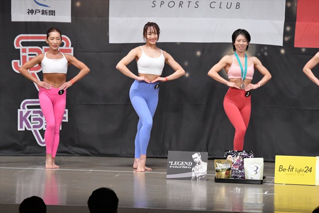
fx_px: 1789
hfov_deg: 10.2
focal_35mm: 202
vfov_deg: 6.8
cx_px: 160
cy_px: 106
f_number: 5.6
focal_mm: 135
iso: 5000
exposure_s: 1/400
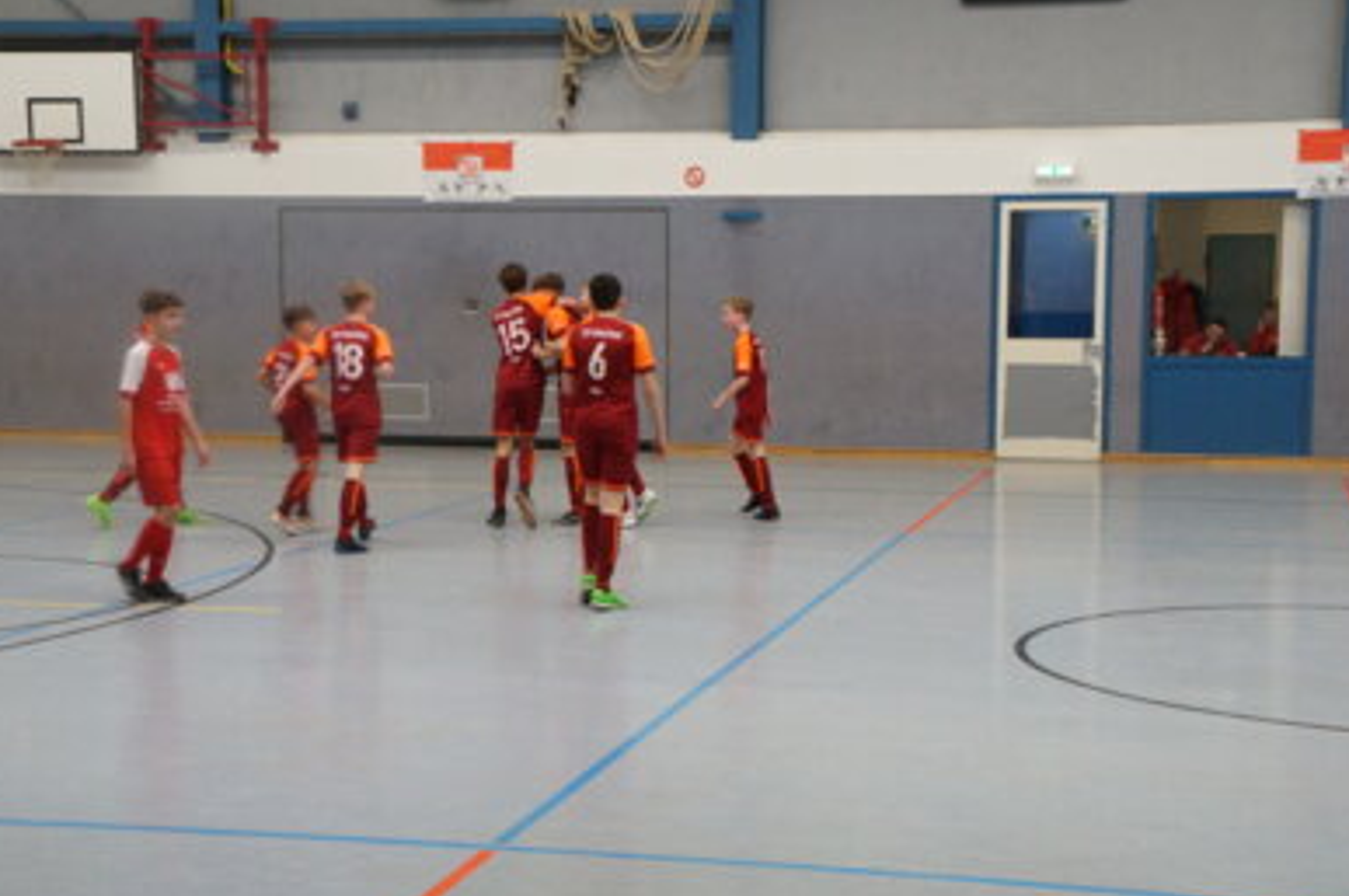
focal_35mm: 62
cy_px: 453
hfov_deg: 32.4
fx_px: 2320
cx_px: 673
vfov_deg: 21.9
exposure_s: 1/80
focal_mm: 40
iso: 3200
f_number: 13
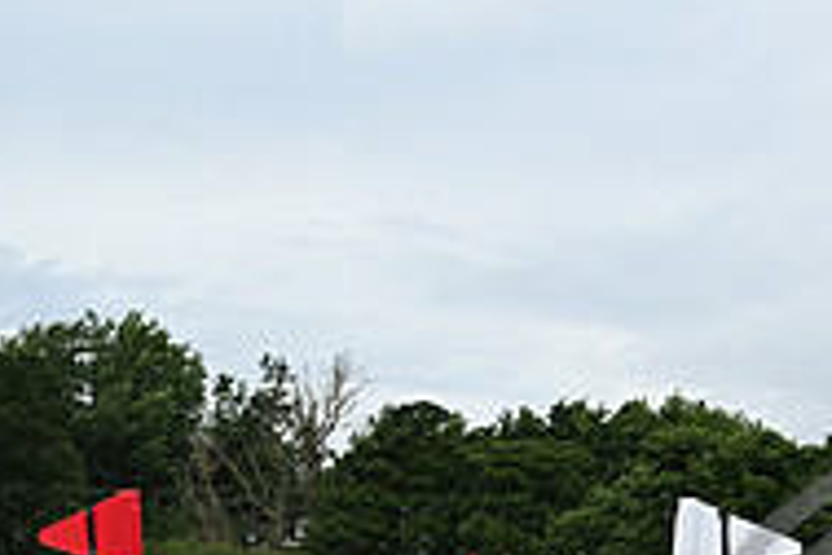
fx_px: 2773
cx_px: 1021
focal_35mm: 120
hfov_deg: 16.3
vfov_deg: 11.0
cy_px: 795
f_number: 5
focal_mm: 39
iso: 1100
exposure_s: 1/800
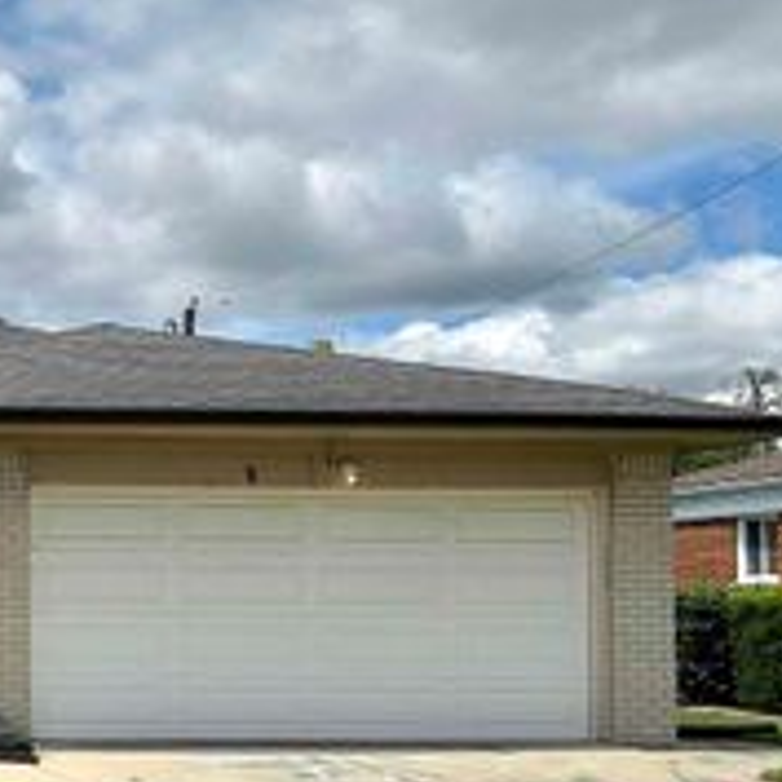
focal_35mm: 65
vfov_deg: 26.2
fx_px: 1661
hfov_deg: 24.2
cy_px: 577
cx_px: -137
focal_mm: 5.7
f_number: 1.5
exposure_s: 1/6993
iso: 50
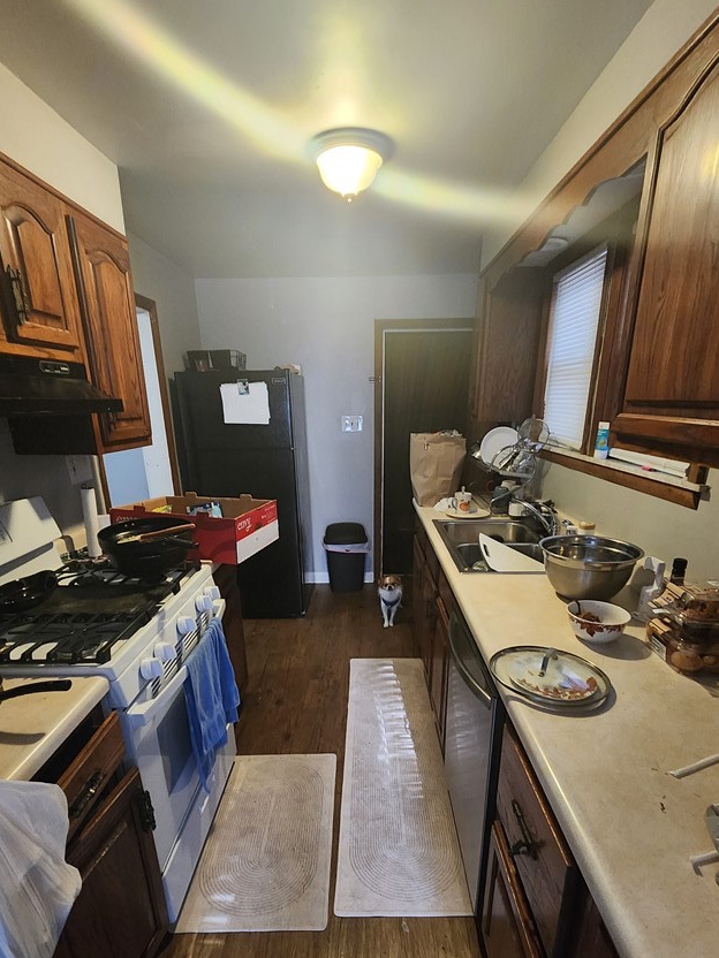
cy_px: 563
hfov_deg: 78.1
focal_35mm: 16
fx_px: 443
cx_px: 354
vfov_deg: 93.5
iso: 800
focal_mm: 2.2
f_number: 2.2
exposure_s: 1/24
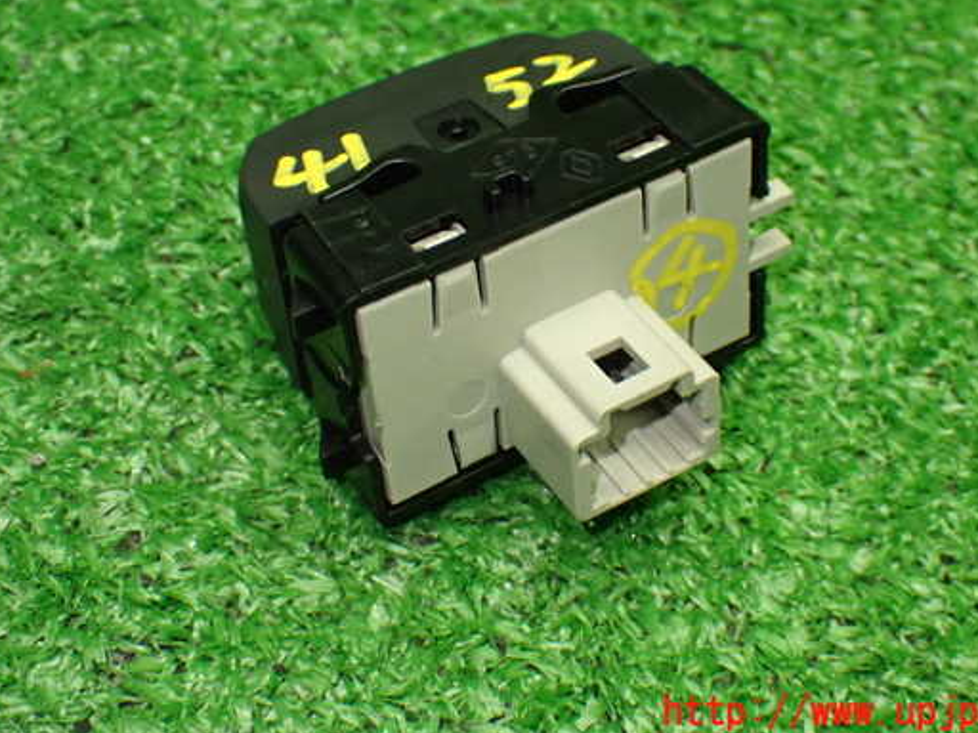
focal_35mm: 68
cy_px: 307
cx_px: 521
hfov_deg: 28.6
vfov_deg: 21.6
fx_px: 1921
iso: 800
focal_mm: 10.35
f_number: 3.5
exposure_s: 1/80
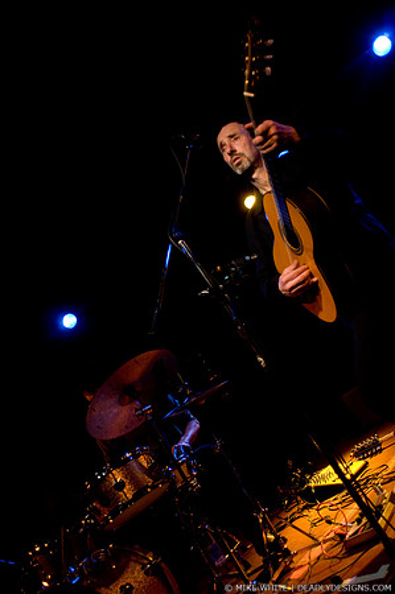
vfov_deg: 62.0
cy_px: 297
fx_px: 495
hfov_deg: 43.5
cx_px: 198
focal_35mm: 30
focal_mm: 20
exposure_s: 1/60
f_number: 2.8
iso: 800
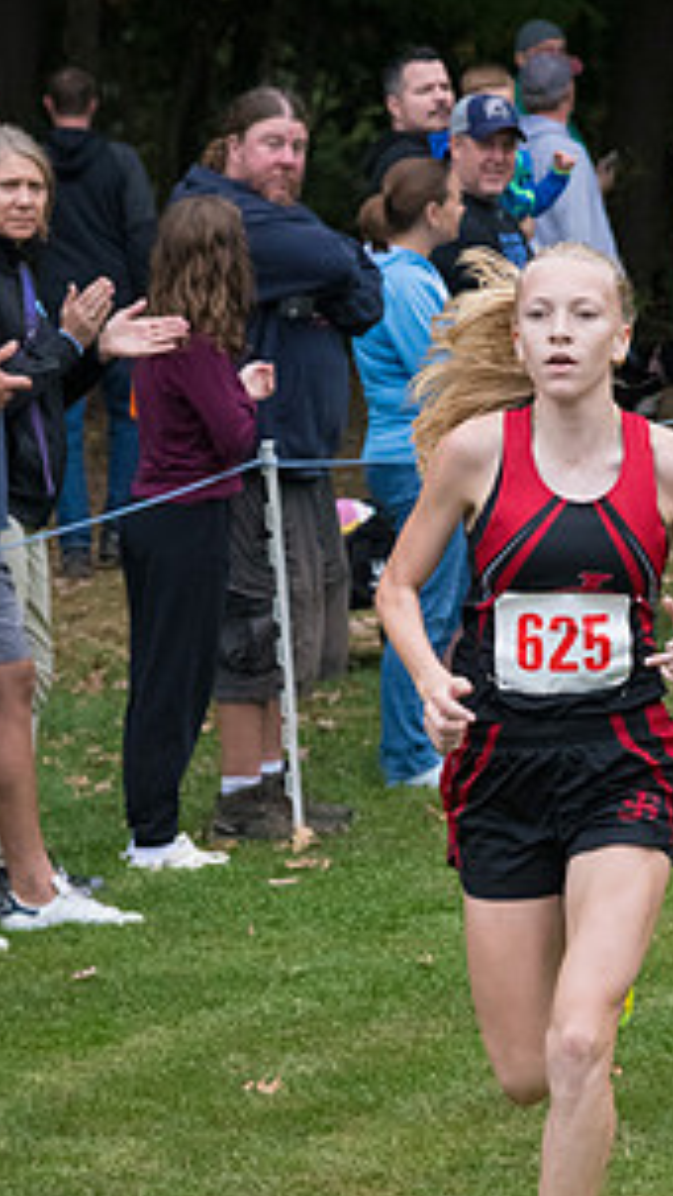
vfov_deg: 9.4
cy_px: 622
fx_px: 7261
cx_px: 560
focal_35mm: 229
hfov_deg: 5.3
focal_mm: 98
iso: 3200
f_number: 5.6
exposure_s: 1/1600
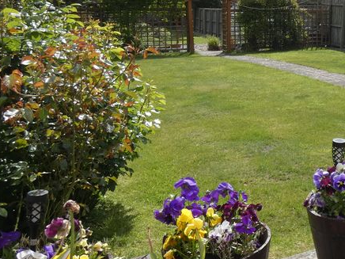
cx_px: 358
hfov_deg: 35.8
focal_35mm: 47
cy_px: 51
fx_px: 468
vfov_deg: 30.1
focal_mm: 3.6
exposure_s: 1/1000
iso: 80
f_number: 3.5
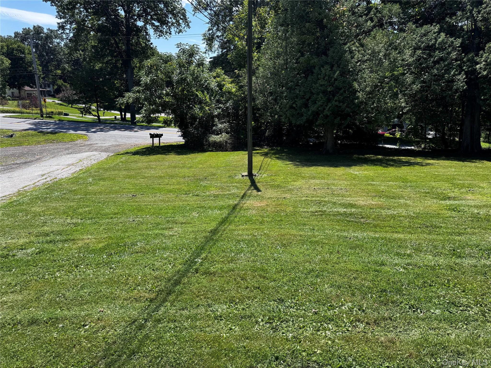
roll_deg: -1.3
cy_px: 184
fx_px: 340
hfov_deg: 71.6
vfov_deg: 56.8
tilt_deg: -15.9
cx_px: 246
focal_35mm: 24
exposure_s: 1/2252
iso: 80
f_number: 1.78
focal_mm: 6.76
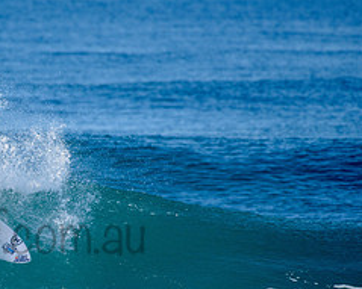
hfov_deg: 1.7
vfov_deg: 1.4
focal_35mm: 1140
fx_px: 12209
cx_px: -15
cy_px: 219
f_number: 5.6
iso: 180
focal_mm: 500
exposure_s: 1/1600
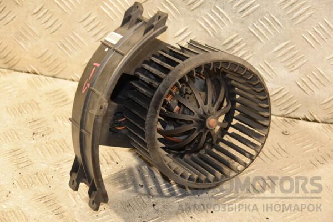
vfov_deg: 14.7
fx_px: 860
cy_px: 111
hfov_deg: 21.9
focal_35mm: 93
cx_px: 166
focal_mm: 62
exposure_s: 1/80
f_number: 5.3
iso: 800
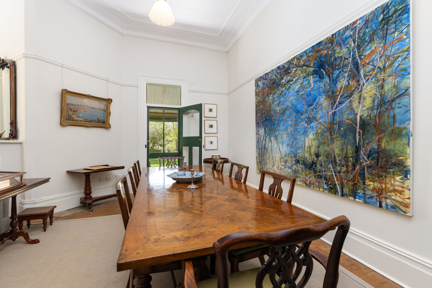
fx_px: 192
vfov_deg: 73.7
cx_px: 216
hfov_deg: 96.7
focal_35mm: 16
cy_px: 144
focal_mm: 16
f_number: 5.6
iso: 320
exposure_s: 1/5
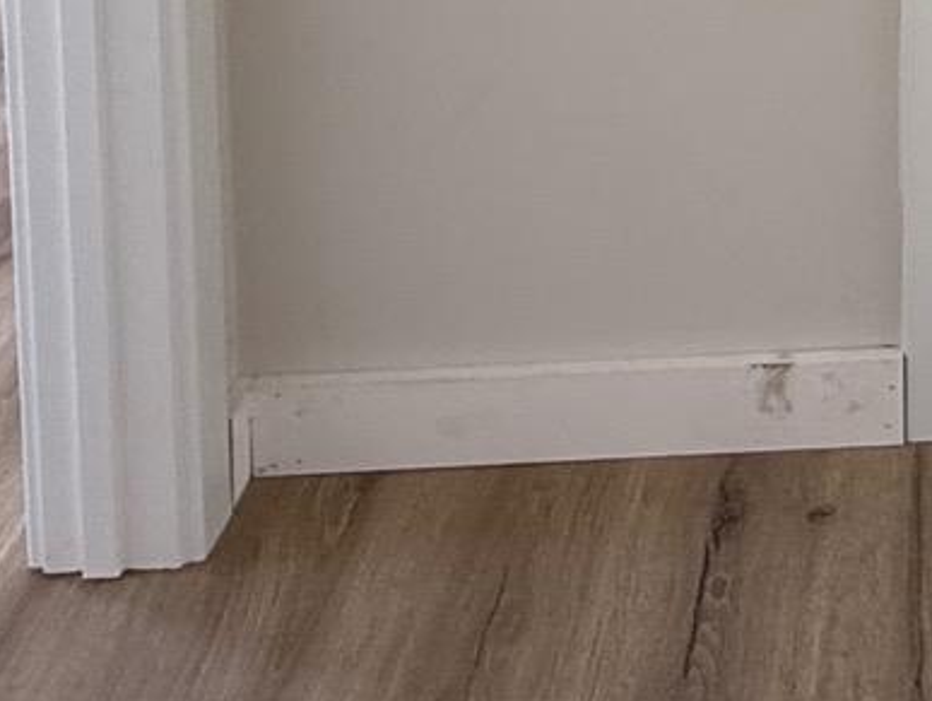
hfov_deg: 23.3
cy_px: -718
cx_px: 1207
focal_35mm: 74
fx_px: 1994
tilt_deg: -4.5
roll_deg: -1.5
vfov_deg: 15.6
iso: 125
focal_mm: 2.22
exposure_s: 1/99
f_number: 2.2
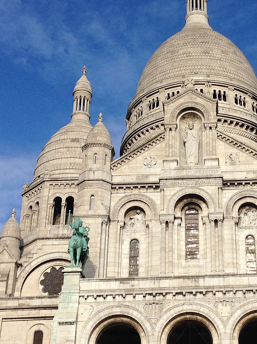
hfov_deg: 18.9
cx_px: 207
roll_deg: -0.7
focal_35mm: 77
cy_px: 139
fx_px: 763
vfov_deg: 25.3
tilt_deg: +31.5
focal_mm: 4.12
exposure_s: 1/2008
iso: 50
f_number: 2.4
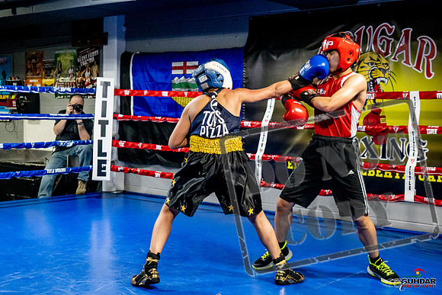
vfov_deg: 26.0
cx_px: 221
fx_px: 639
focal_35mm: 52
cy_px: 148
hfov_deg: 38.2
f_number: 2.8
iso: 5000
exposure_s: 1/800
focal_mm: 35
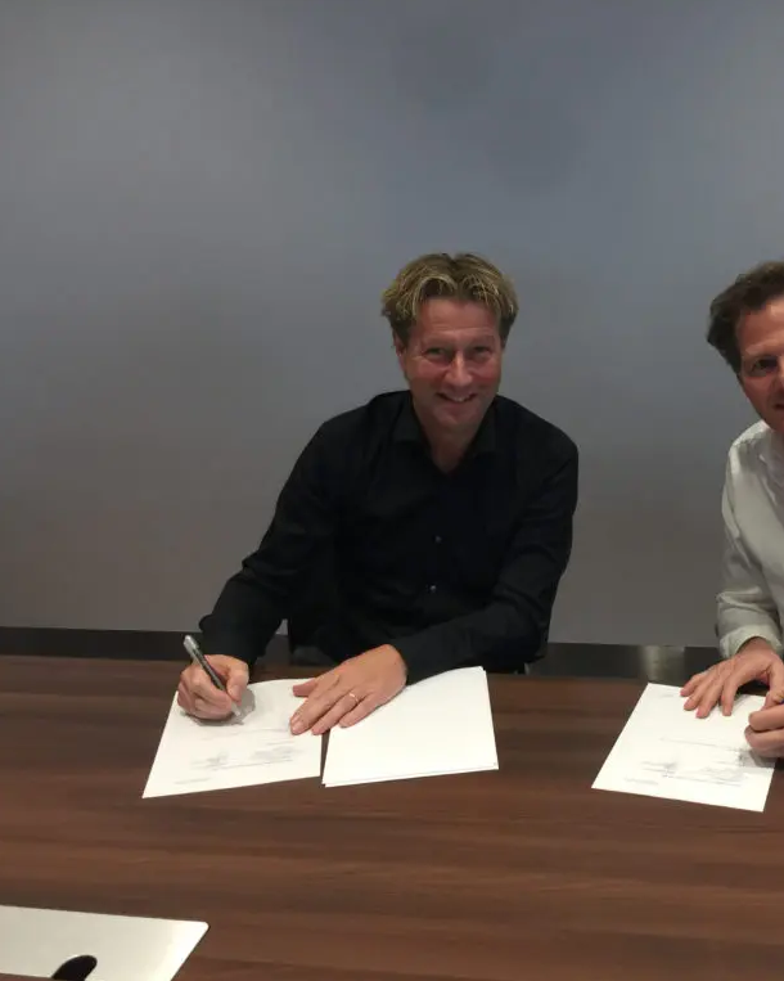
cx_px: 591
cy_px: 490
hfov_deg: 38.1
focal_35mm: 38
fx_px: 1103
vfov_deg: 47.9
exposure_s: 1/17
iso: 40
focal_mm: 4.15
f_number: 2.2
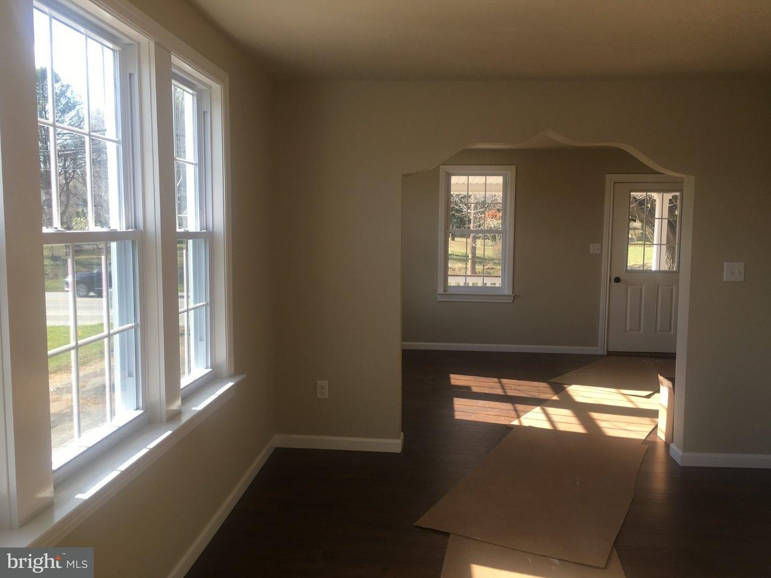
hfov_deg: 61.7
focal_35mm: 29
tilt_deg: -3.7
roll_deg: -1.2
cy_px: 289
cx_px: 386
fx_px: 646
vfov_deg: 48.2
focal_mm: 4.15
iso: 25
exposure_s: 1/153
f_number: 2.2
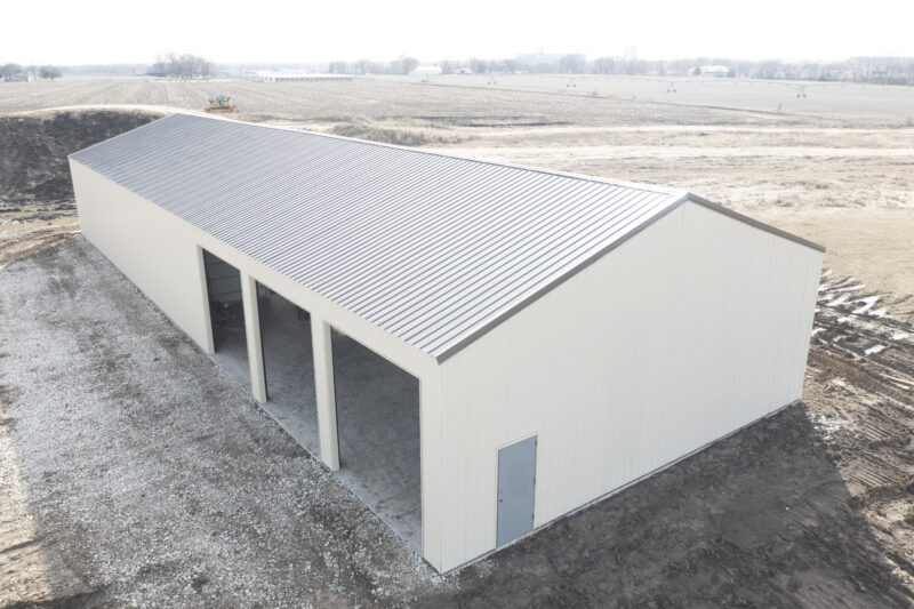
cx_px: 457
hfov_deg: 65.5
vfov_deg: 46.4
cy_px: 304
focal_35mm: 28
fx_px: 711
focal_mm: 10.26
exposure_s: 1/200
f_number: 4.5
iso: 100
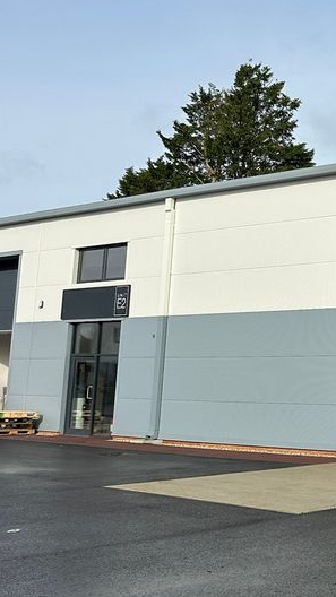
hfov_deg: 18.3
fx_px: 871
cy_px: 278
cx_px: 558
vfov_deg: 37.8
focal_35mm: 55
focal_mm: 6.86
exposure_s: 1/5525
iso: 80
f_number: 1.78
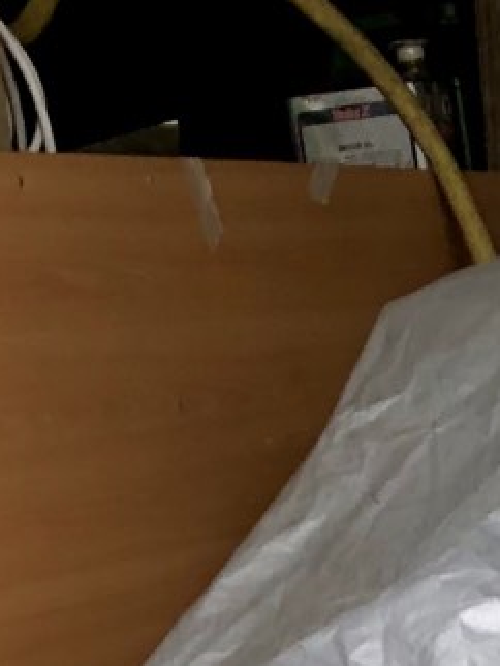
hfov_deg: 10.3
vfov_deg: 11.6
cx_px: 802
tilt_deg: -24.8
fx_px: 2673
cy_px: 1619
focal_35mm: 139
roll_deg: +2.8
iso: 32
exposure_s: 1/120
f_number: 1.8
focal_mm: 4
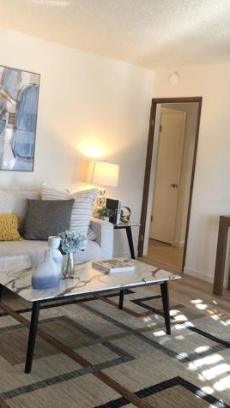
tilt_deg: -5.3
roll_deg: -5.2
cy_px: 204
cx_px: 184
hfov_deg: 28.4
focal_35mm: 41
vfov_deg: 49.4
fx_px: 444
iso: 32
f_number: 1.8
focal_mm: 4
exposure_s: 1/20
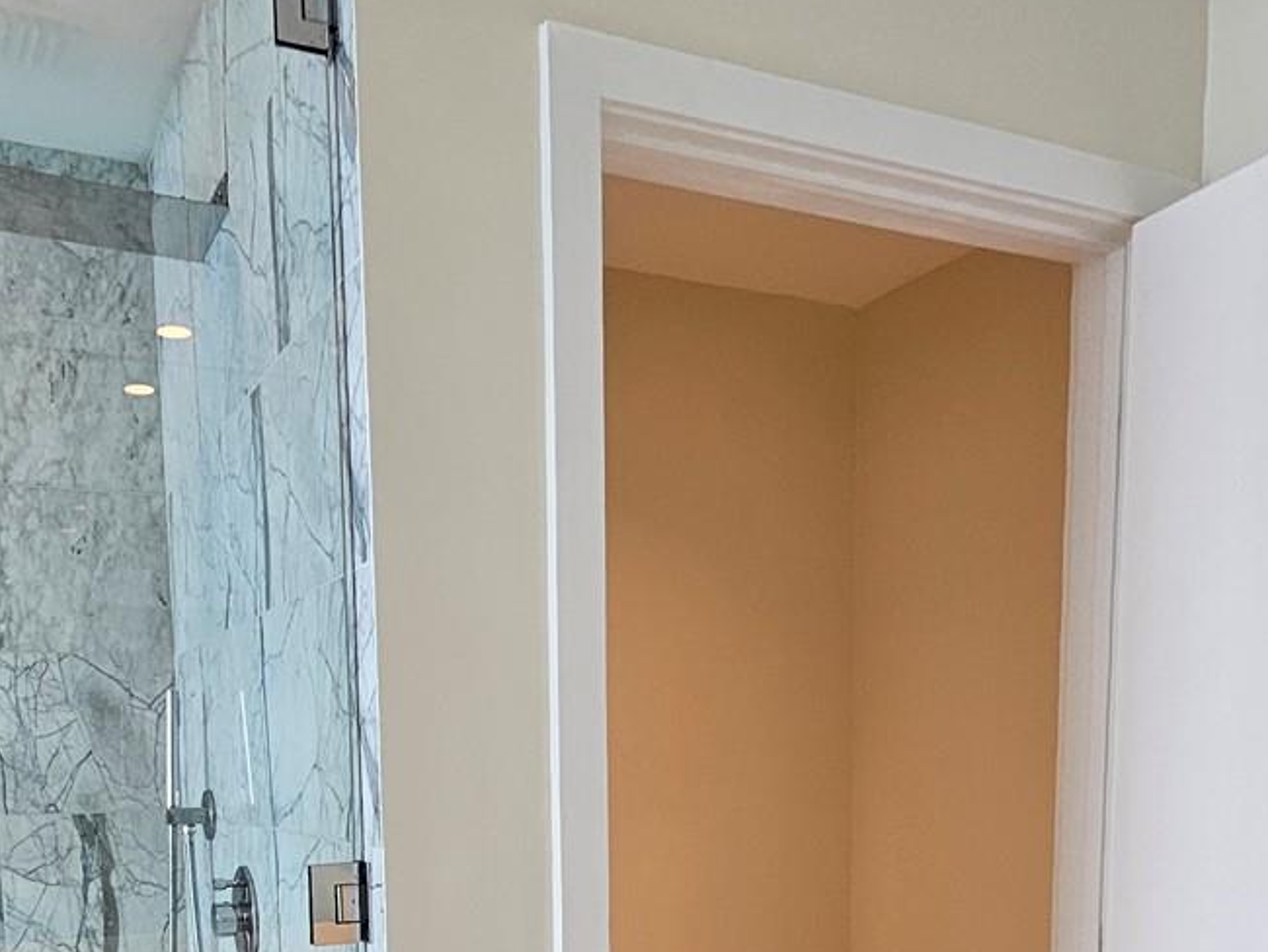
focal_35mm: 32
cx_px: 529
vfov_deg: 40.1
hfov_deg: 56.5
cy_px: 897
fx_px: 1173
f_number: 2.2
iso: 64
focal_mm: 1.74
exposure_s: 1/60
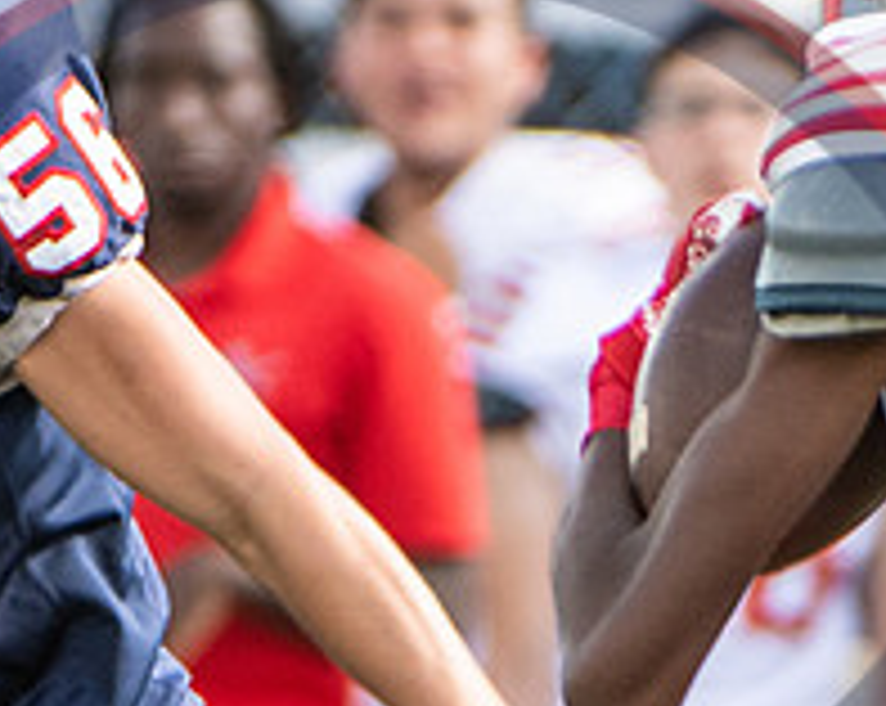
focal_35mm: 2268
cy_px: 1498
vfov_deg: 0.7
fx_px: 59384
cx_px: 1475
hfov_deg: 0.9
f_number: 4
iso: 360
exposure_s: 1/1000
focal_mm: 290
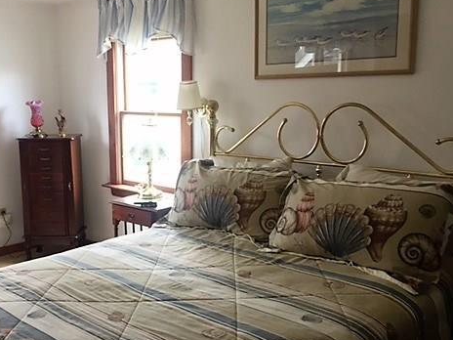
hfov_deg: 46.3
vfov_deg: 35.9
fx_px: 523
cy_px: 189
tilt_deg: -9.9
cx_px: 161
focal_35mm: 40
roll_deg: +0.3
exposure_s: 1/30
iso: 64
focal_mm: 4.15
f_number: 2.2
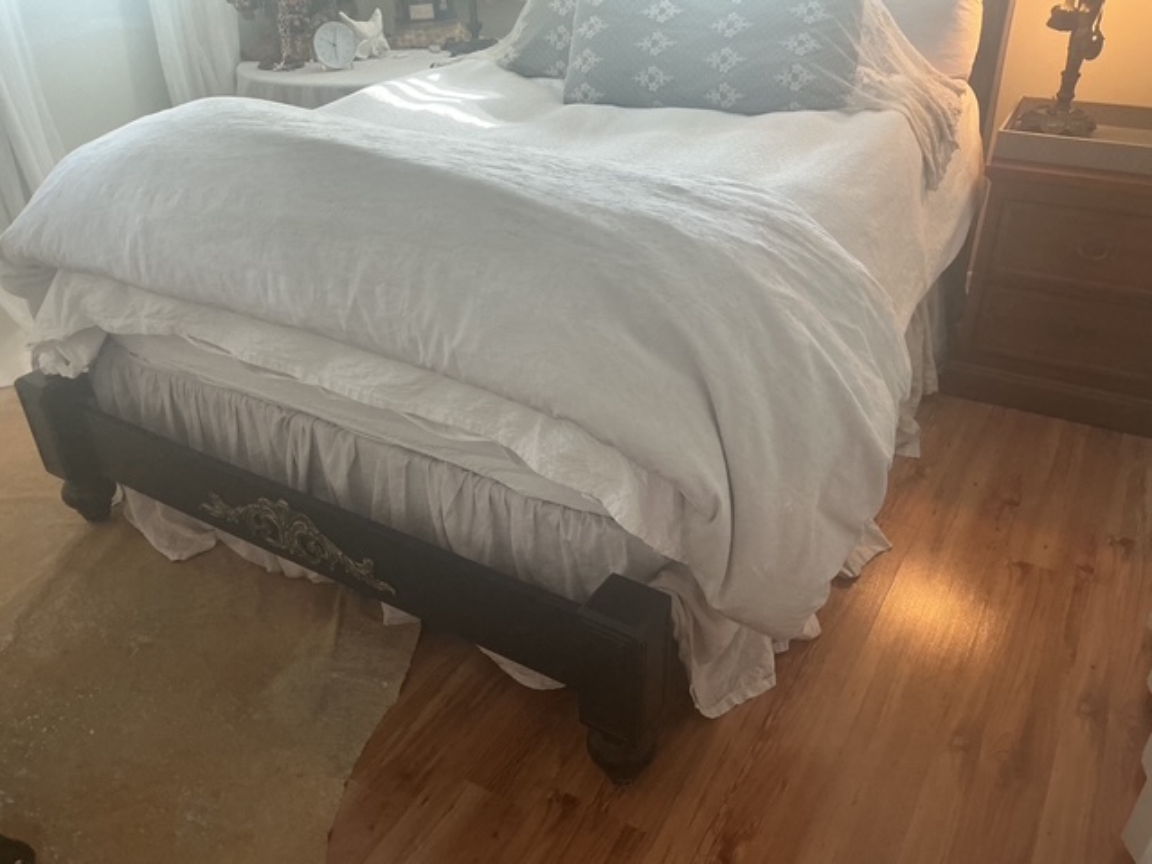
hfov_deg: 61.7
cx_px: 576
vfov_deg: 48.2
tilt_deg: -30.7
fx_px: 965
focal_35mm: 29
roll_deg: +1.5
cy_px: 432
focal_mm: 3
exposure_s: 1/60
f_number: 1.8
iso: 100
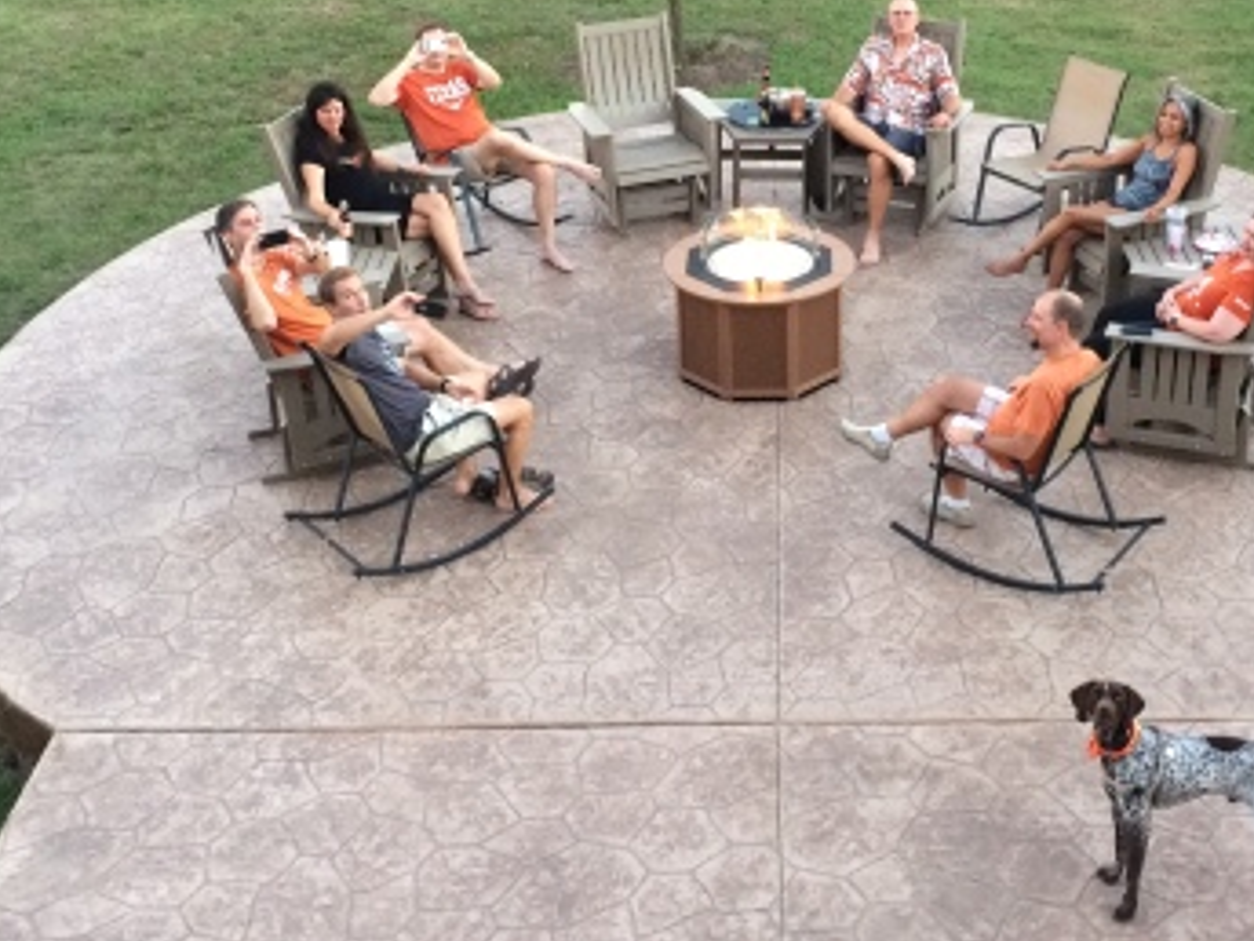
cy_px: 274
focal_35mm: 54
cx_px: 740
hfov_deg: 35.4
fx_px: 1956
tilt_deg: -26.2
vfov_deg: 26.8
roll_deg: +0.9
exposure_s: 1/30
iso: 160
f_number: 2.2
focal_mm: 4.15
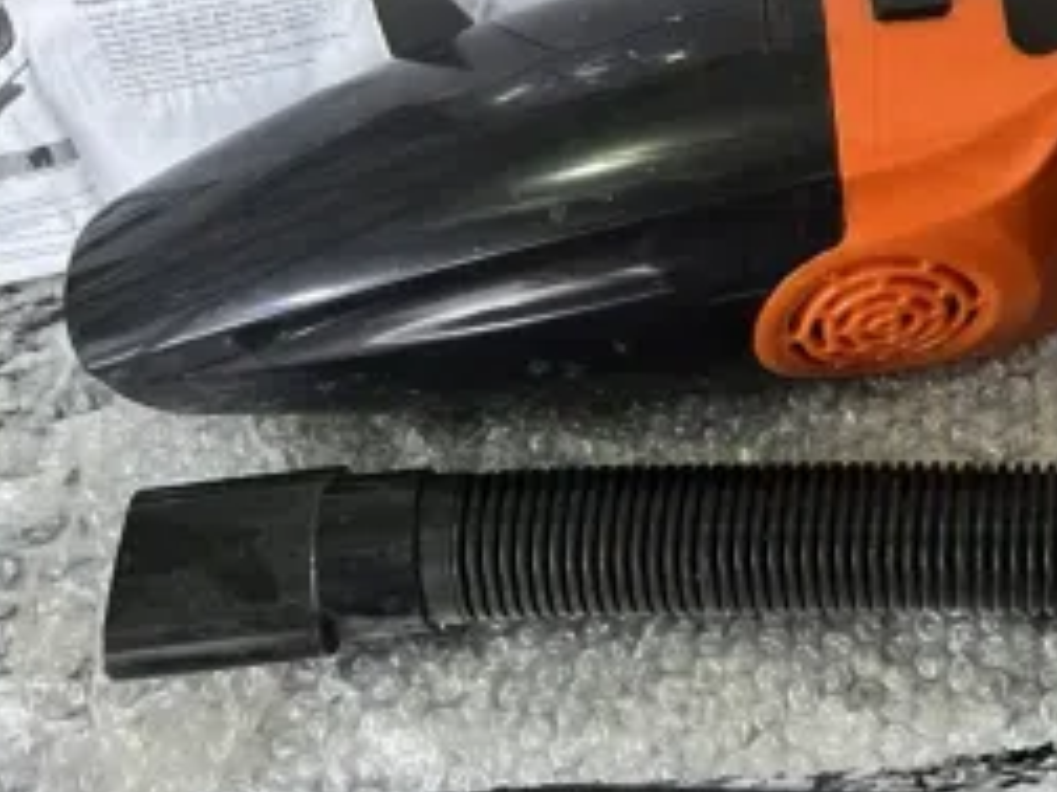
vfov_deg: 21.0
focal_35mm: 66
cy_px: -113
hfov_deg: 27.4
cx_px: 1095
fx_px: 2015
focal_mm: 5.7
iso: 400
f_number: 1.5
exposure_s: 1/33
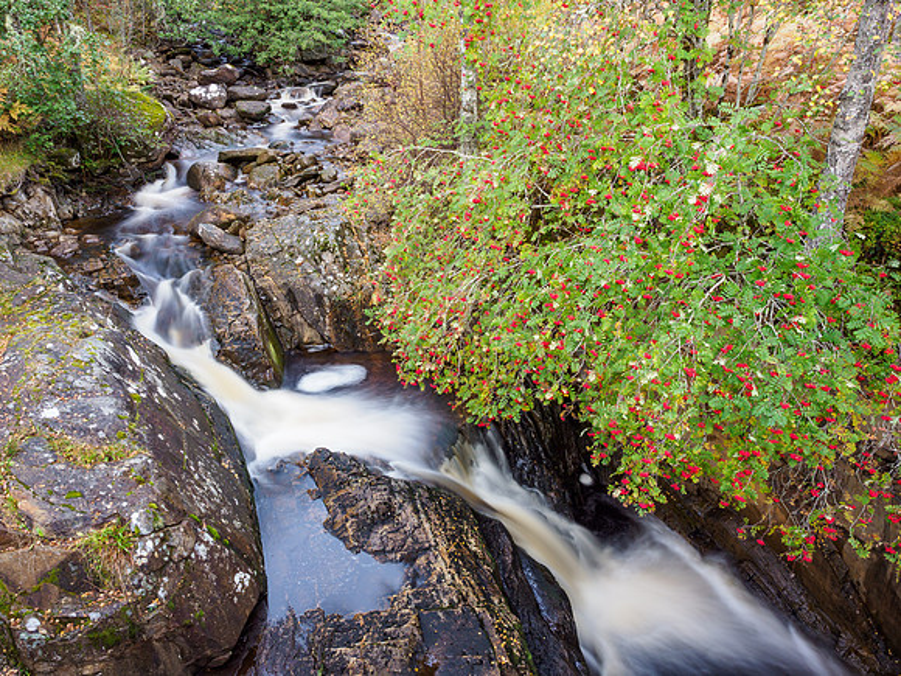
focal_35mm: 24
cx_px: 450
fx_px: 625
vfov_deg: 56.8
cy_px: 338
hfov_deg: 71.6
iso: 200
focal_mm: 12
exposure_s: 3.2
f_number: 7.1
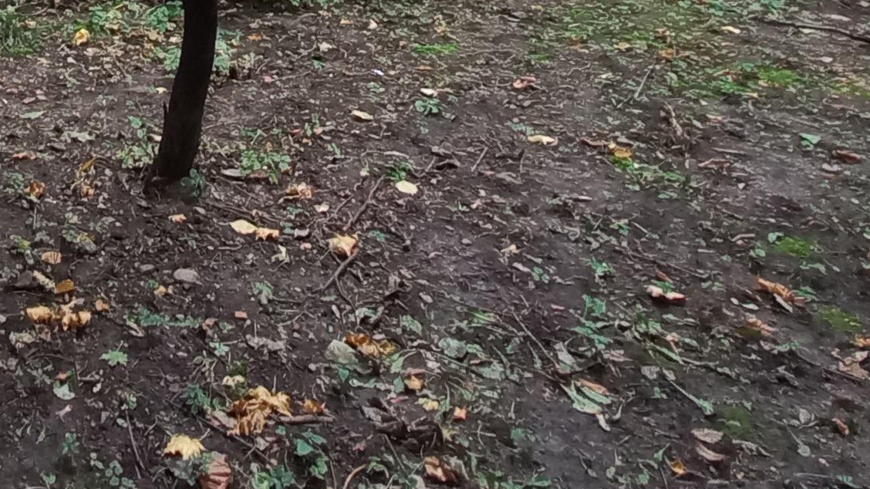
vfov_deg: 22.7
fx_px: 946
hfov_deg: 42.0
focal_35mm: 41
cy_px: -274
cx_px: -22
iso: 200
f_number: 2.2
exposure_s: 1/20
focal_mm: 1.42
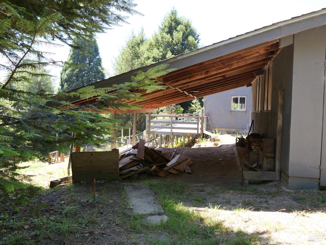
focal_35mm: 24
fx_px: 226
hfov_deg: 71.6
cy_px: 122
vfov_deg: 56.8
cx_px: 163
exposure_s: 1/125
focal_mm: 10.9
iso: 200
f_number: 4
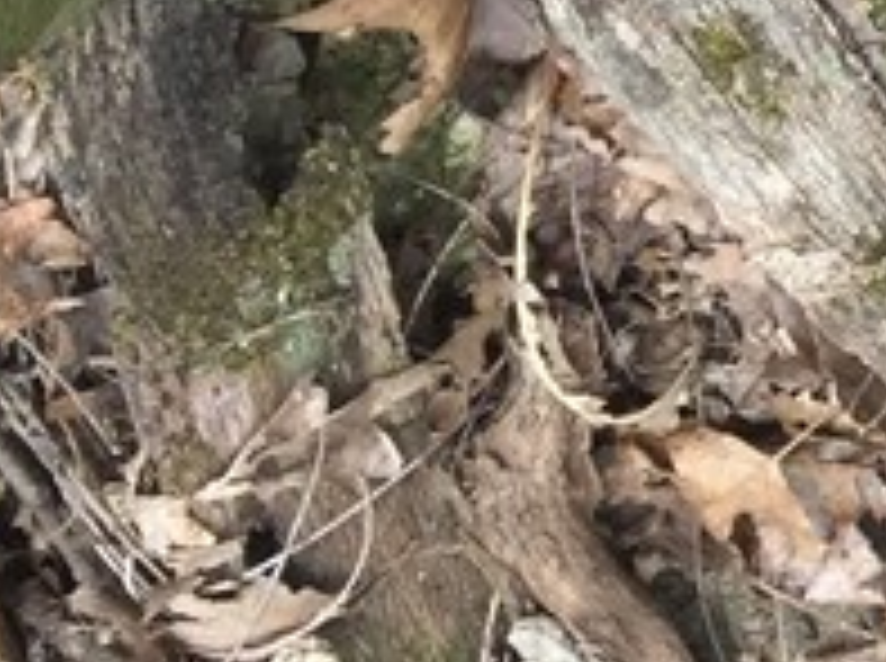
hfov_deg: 10.8
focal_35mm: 151
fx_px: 3858
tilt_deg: -73.4
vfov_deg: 9.5
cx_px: 2235
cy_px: -401
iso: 32
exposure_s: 1/408
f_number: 2.2
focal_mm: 4.15
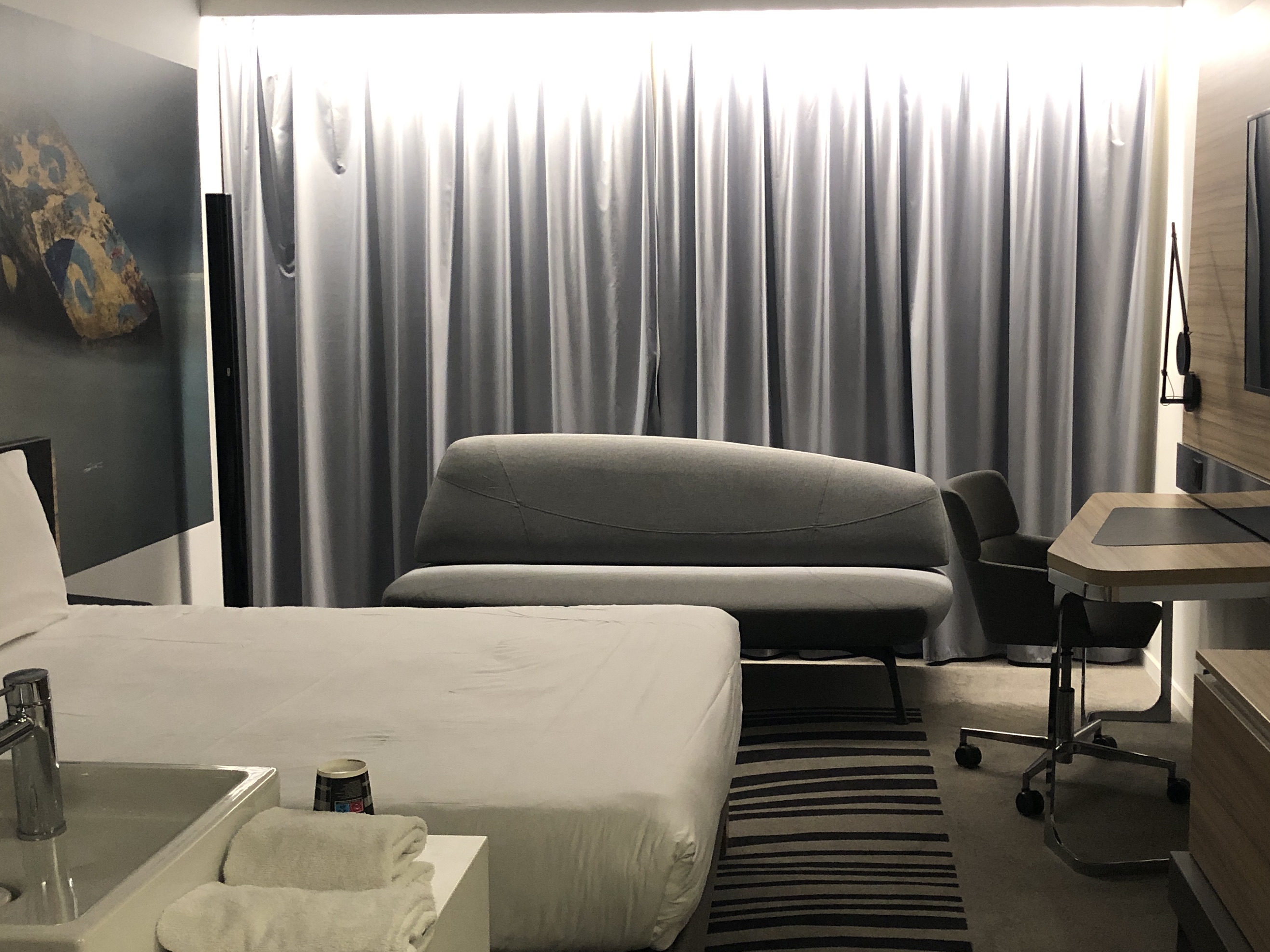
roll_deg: +0.5
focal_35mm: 43
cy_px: 470
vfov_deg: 33.6
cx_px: 727
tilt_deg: -8.0
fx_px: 1578
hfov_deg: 43.7
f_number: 1.8
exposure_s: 1/15
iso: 80
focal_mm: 3.99
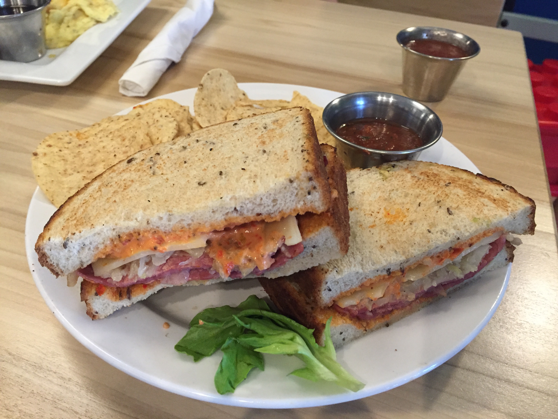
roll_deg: -2.5
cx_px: 279
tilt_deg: -40.3
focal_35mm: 29
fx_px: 467
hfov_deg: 61.7
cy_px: 210
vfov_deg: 48.2
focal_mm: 4.15
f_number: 2.2
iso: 250
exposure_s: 1/30
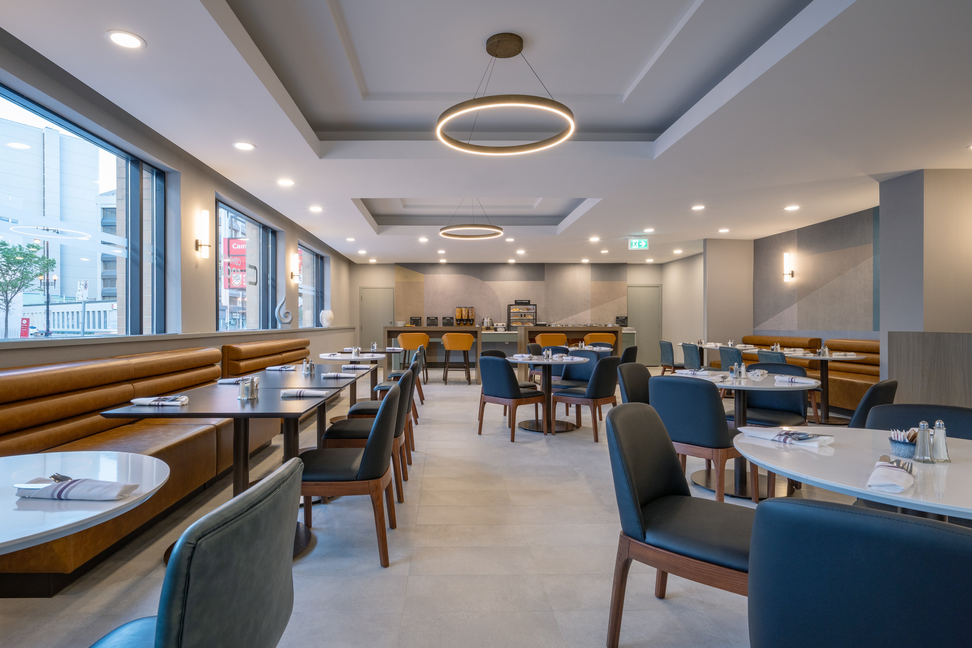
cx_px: 486
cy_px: 324
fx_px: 472
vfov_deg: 68.9
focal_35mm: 18
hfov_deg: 91.6
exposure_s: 1/1.25
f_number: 11
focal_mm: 17.5
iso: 160
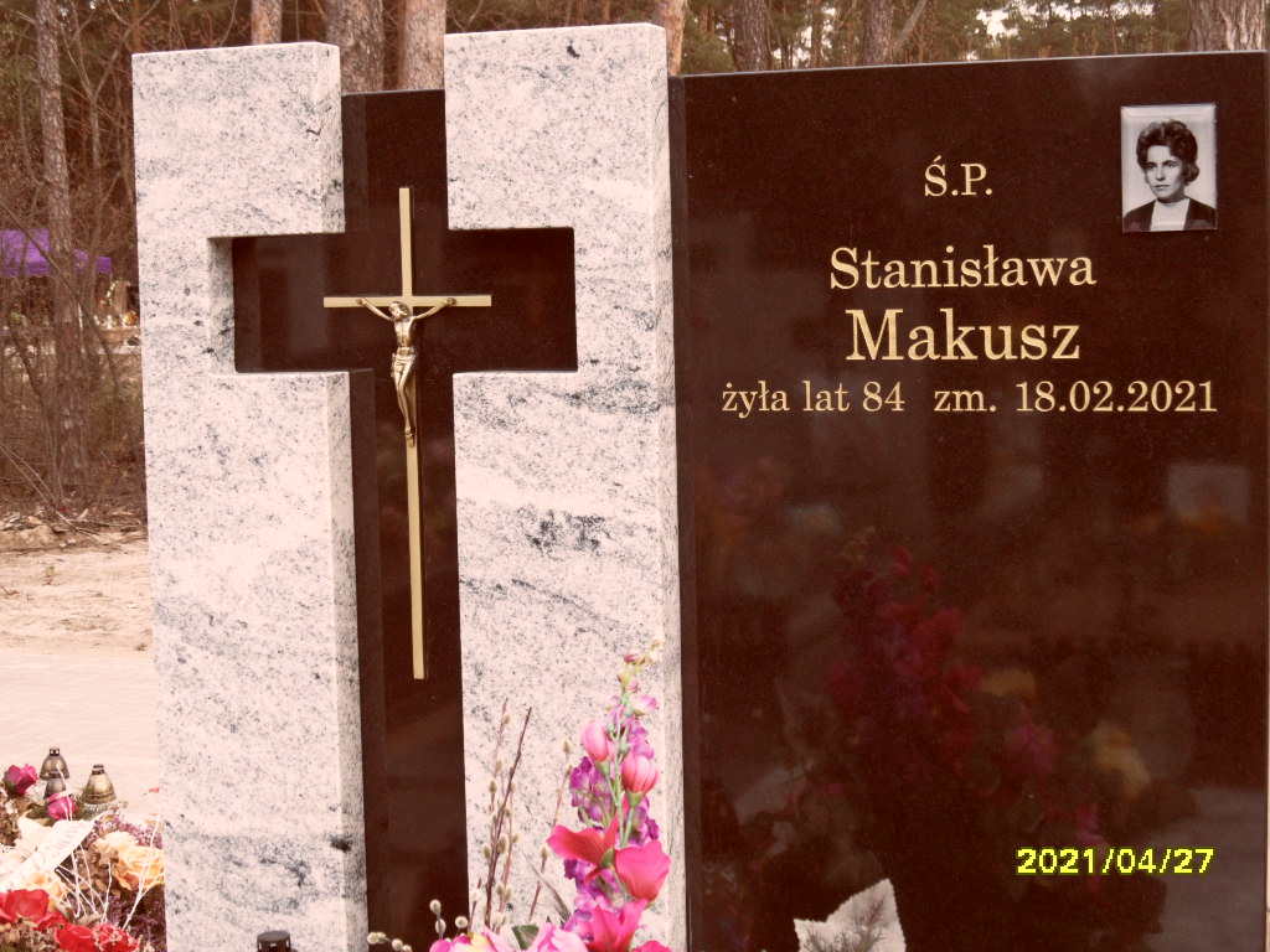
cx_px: 635
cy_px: 476
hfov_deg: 32.2
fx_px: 2201
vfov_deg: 24.4
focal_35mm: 60
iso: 80
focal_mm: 10.3
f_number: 4
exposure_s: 1/180
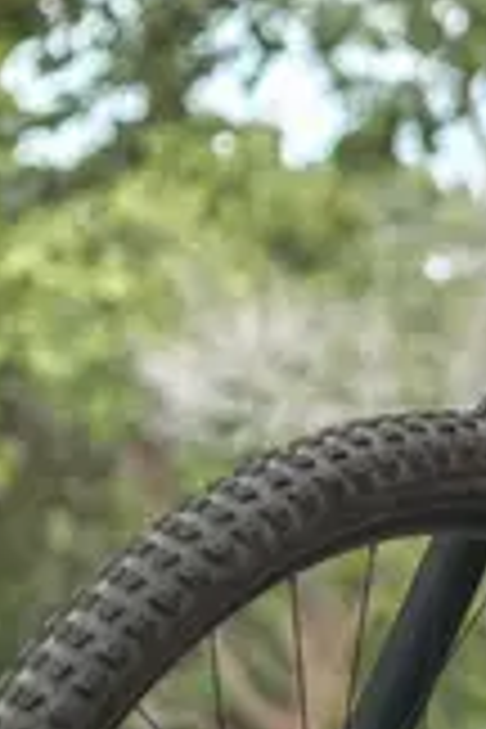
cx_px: 965
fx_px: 5103
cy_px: -63
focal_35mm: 252
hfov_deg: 5.3
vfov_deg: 8.1
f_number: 2.8
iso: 500
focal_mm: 51
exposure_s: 1/1600
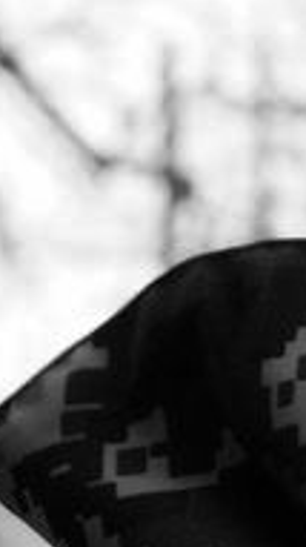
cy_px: 182
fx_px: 3754
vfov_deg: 8.3
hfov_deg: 4.4
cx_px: 1038
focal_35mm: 259
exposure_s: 1/60
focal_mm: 35
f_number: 6.3
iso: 125
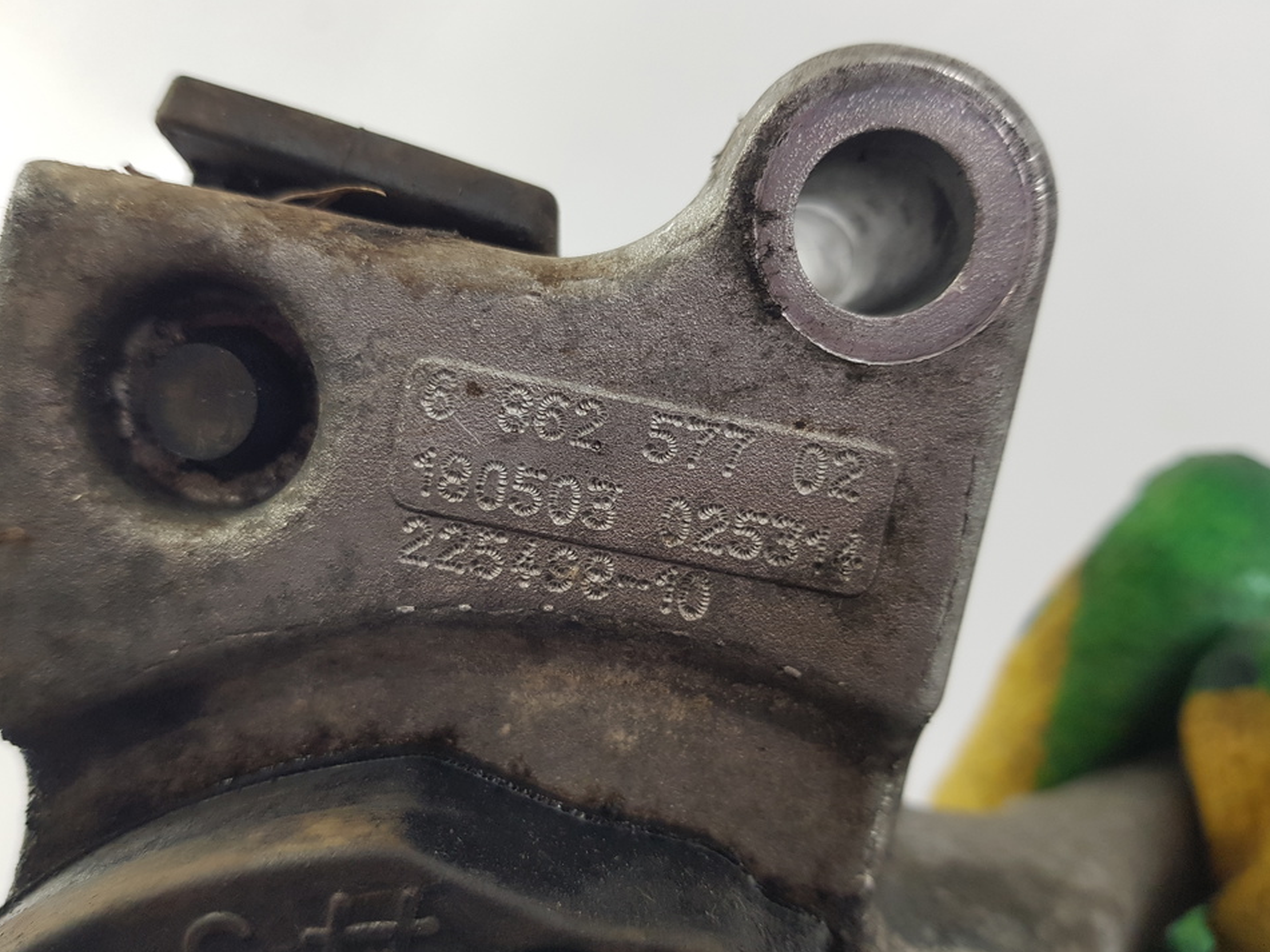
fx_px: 1027
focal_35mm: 28
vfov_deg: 49.7
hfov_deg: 63.4
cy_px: 507
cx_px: 617
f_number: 1.7
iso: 80
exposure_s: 1/100
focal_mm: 4.2
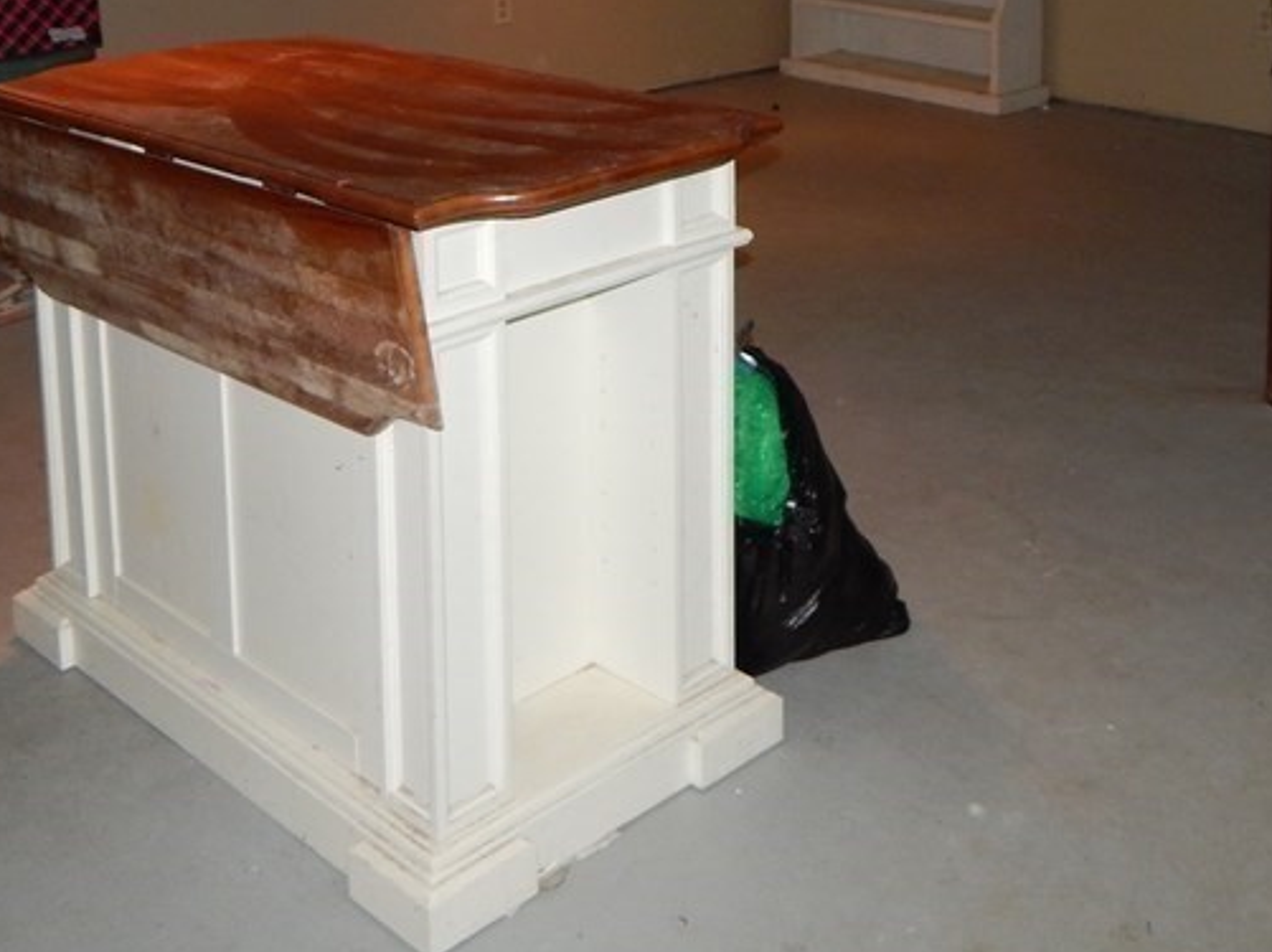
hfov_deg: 42.1
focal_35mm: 45
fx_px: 1652
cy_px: -13
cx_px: 678
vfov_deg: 29.8
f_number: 3
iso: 200
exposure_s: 1/30
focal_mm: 4
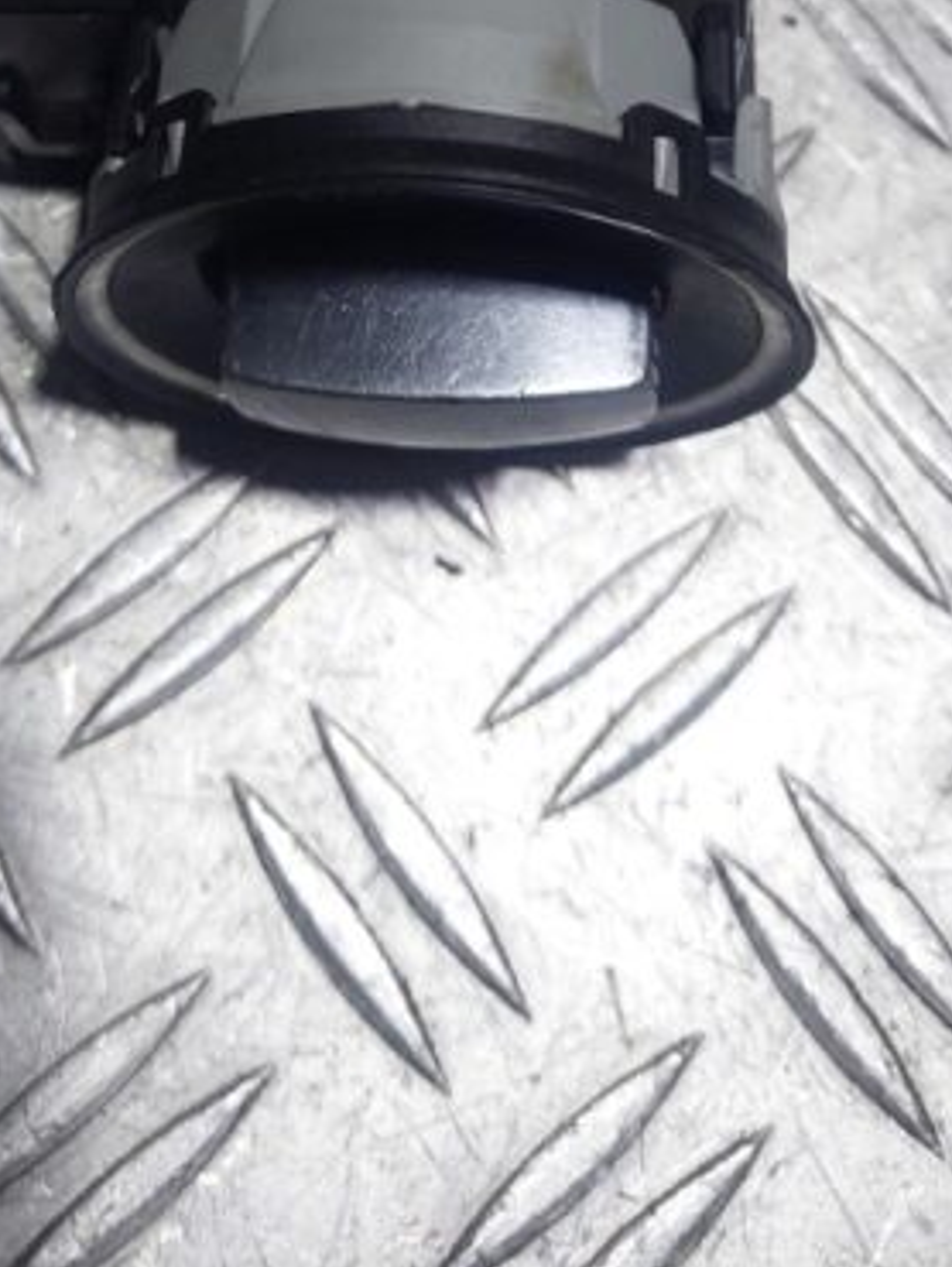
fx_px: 1978
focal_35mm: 54
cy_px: -72
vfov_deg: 32.0
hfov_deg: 26.9
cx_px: 336
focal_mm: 5.23
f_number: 1.8
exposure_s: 1/100
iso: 160
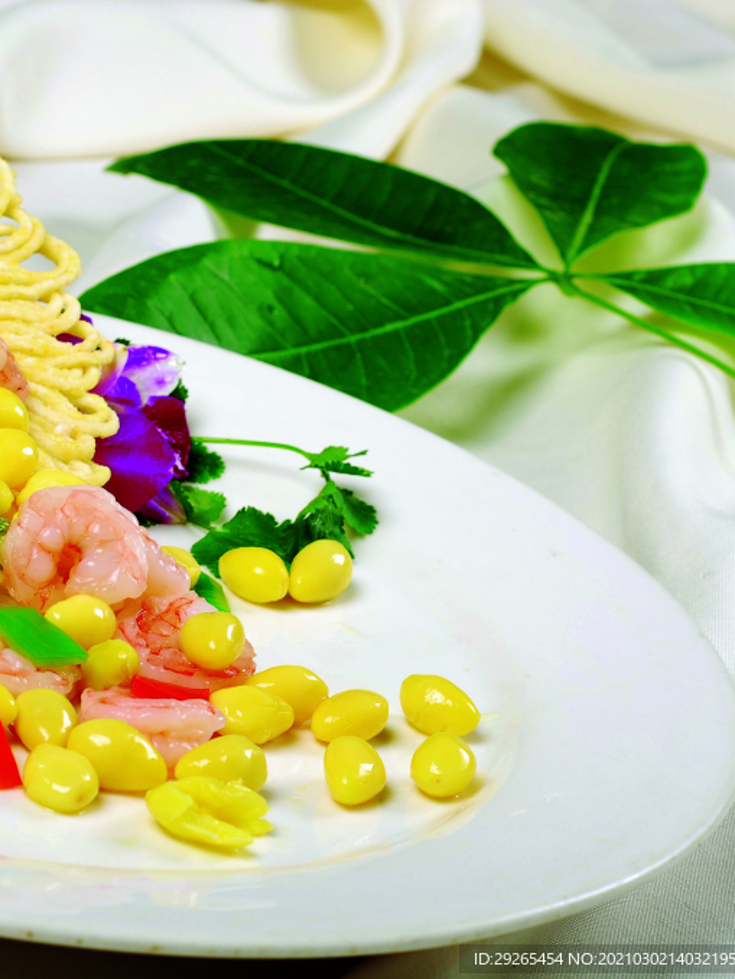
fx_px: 3084
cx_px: 62
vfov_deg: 18.0
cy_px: 493
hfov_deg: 13.5
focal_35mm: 109
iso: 100
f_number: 9
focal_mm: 50
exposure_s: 1/160
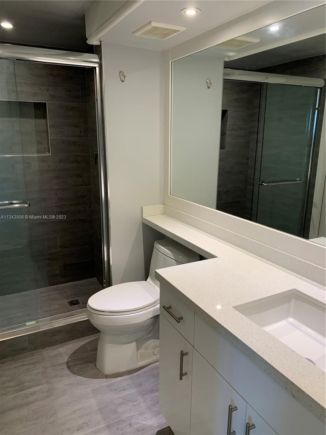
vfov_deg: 67.3
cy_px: 218
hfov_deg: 53.1
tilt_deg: -14.8
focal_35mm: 26
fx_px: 326
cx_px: 163
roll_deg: -1.2
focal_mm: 4.25
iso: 125
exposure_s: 1/60
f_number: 1.8
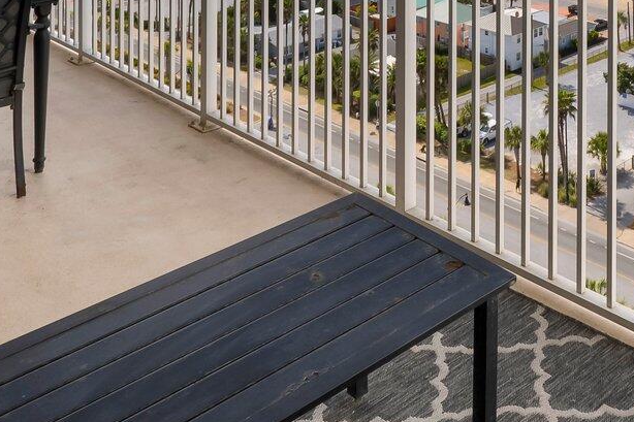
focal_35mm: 50
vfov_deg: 22.0
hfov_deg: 38.0
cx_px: 517
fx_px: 880
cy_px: -226
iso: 100
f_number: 9
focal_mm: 10
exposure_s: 1/160
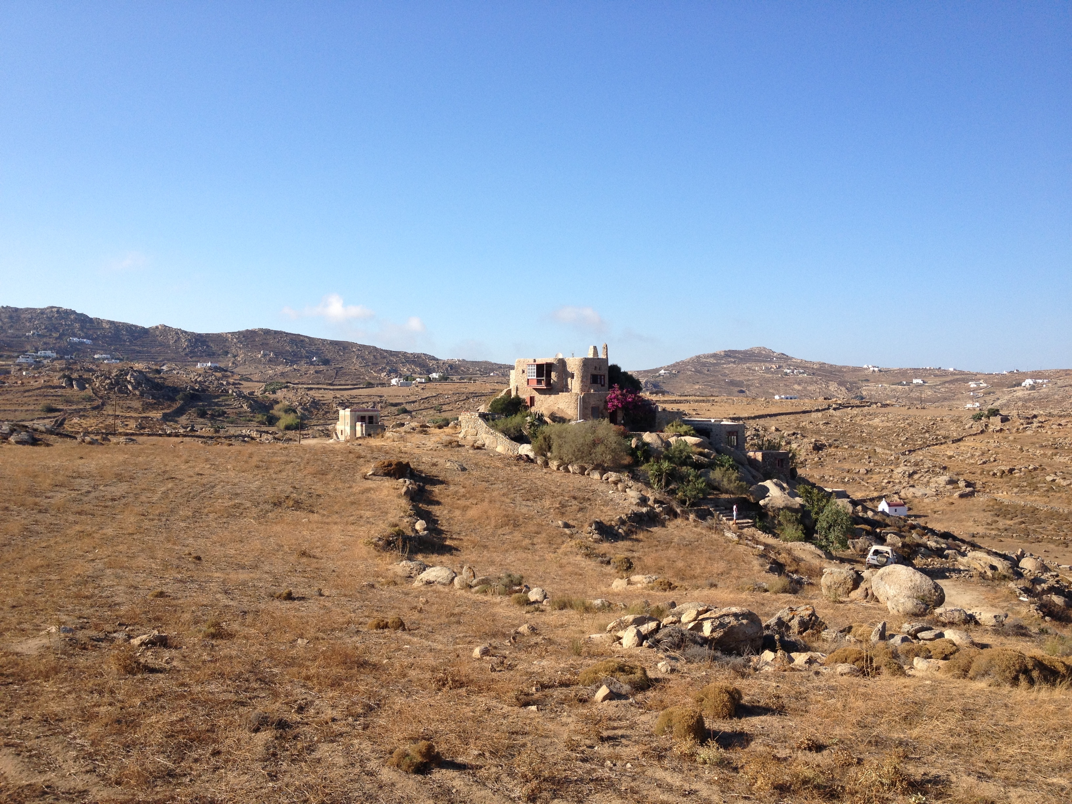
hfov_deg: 52.6
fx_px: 1084
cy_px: 402
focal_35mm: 35
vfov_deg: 40.7
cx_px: 536
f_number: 2.4
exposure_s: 1/1314
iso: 50
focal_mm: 4.28
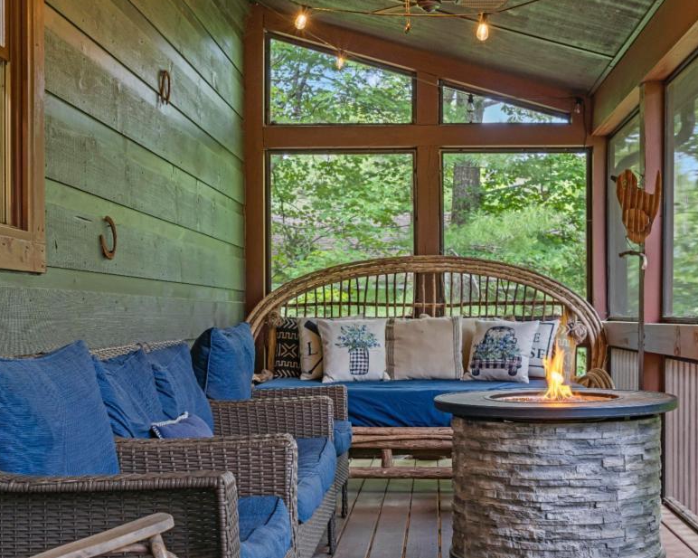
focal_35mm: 54
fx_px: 1115
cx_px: 435
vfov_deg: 28.1
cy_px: 311
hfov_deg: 34.6
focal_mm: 37
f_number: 8
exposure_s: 1/6
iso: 640
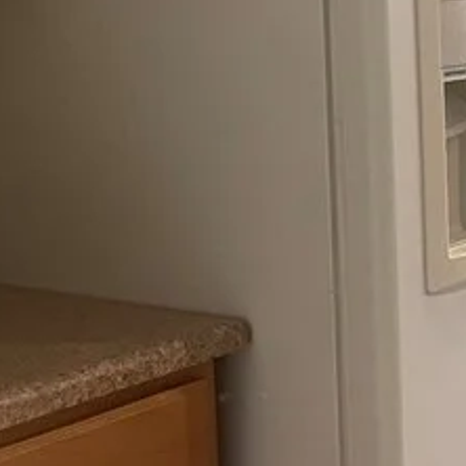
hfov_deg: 14.1
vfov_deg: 16.2
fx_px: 1614
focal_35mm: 106
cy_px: 55
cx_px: 905
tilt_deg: -5.2
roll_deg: +1.2
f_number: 1.6
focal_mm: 4.2
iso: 200
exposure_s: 1/60
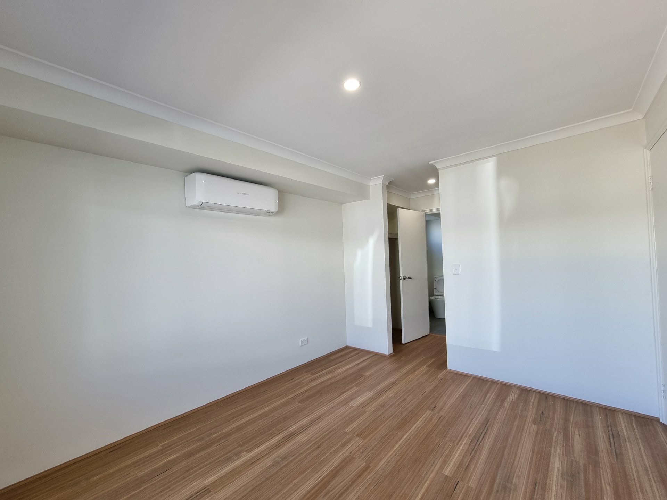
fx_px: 250
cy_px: 250
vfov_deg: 89.9
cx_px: 334
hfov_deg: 106.2
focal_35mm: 13
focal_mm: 2.2
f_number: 2.2
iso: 64
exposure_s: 1/100
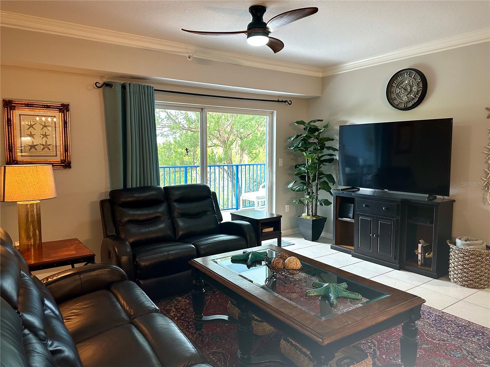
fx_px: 340
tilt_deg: -4.8
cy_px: 184
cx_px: 245
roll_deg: -0.6
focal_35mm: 24
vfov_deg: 56.8
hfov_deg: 71.6
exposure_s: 1/60
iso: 250
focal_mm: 6.86
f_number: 1.78
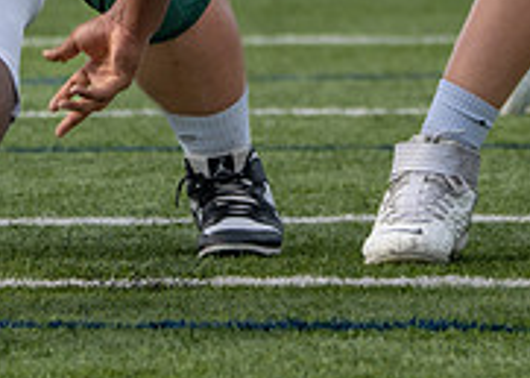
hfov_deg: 2.7
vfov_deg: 1.9
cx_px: 813
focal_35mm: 754
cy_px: -142
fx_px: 11341
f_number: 5.6
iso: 320
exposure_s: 1/1250
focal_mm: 194
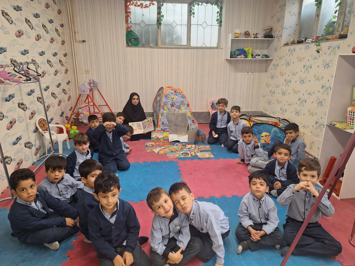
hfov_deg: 73.9
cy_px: 133
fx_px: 236
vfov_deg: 58.9
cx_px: 178
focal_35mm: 23
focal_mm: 5.54
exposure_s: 1/50
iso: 125
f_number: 1.8
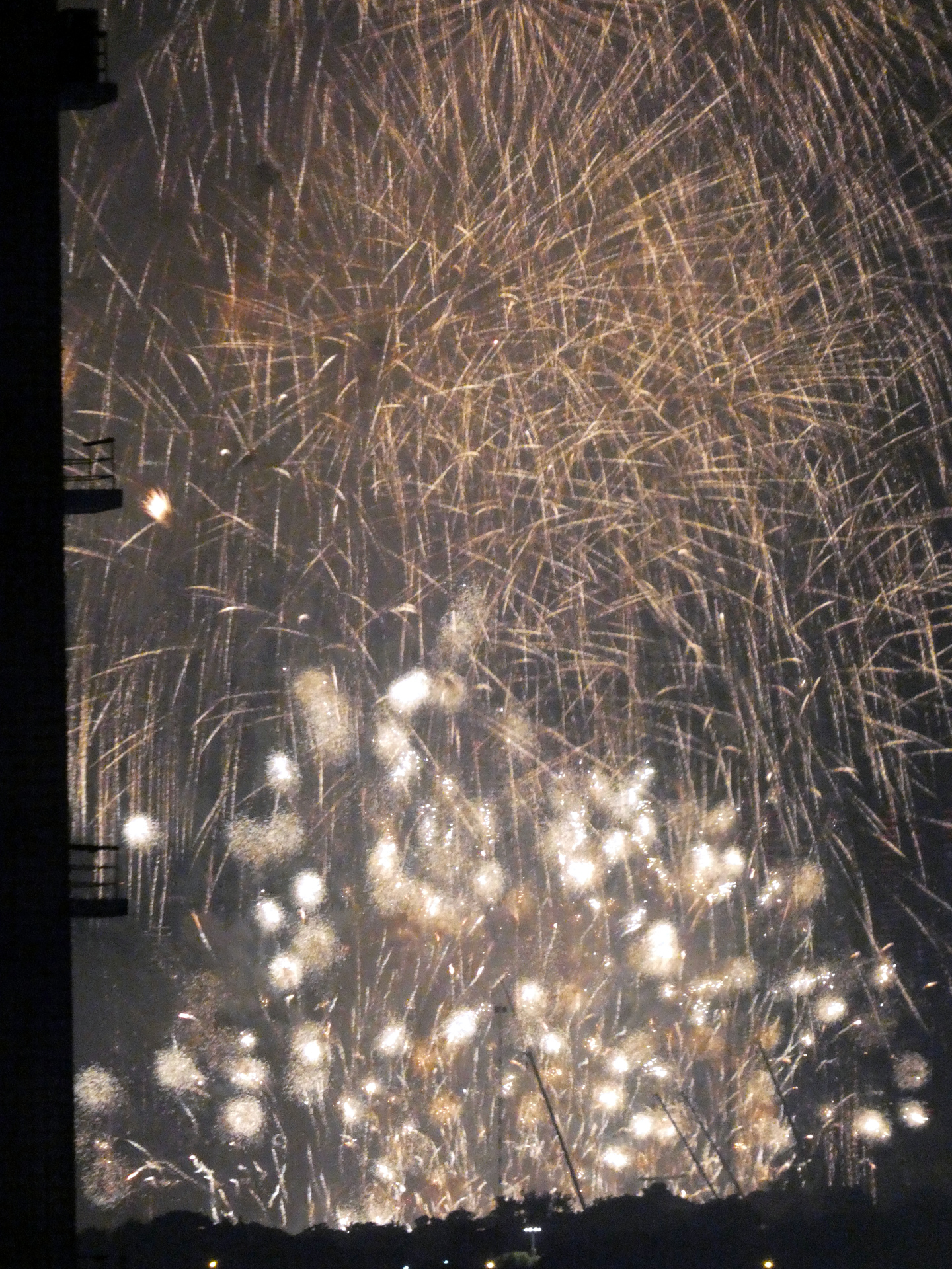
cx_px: 476
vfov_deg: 4.6
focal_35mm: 431
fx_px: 15804
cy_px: 634
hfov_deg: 3.5
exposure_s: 1/15
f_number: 6
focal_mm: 77.3
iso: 1600
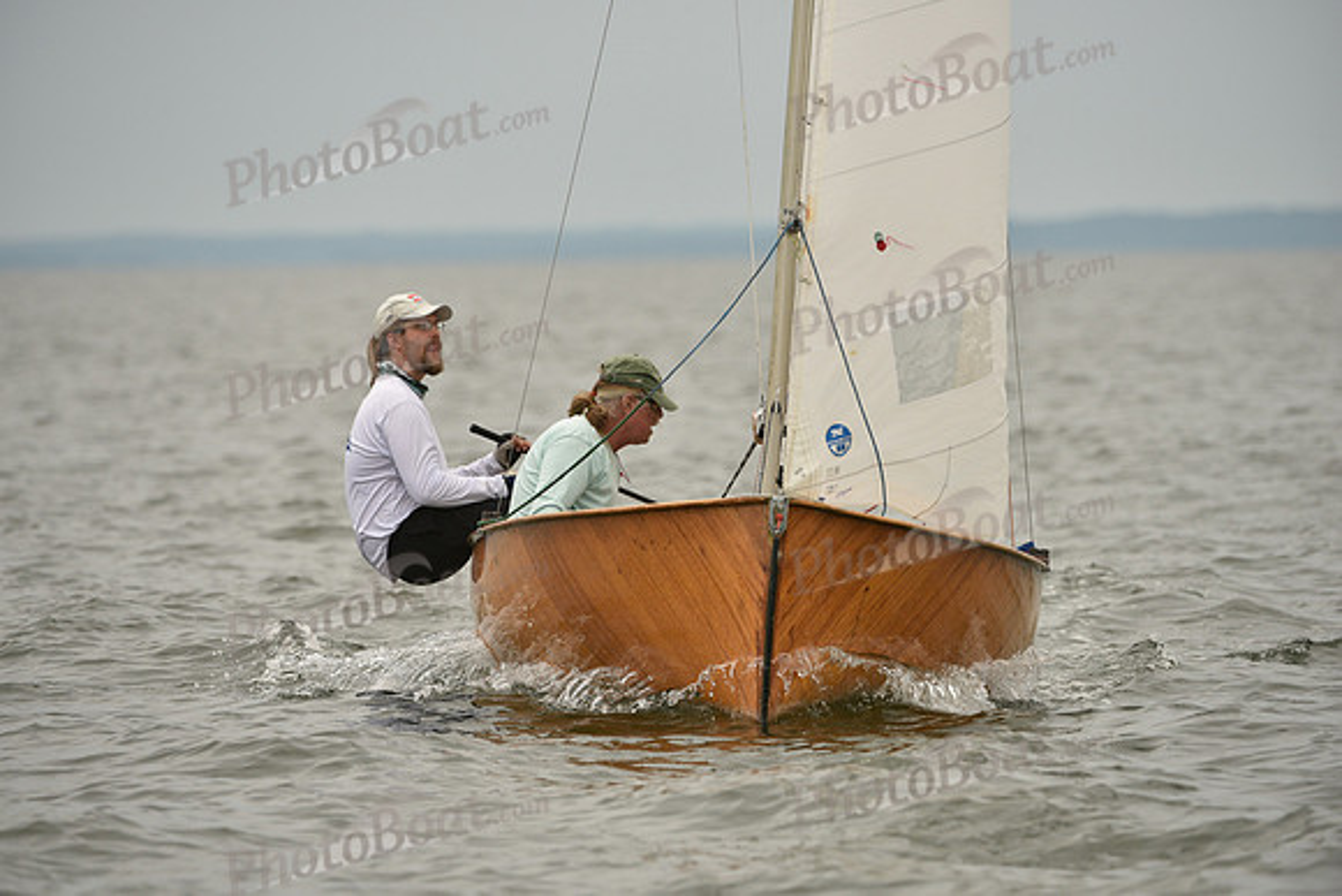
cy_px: 448
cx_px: 671
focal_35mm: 340
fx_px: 12677
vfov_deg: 4.0
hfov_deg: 6.1
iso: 320
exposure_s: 1/2000
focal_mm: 340
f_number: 5
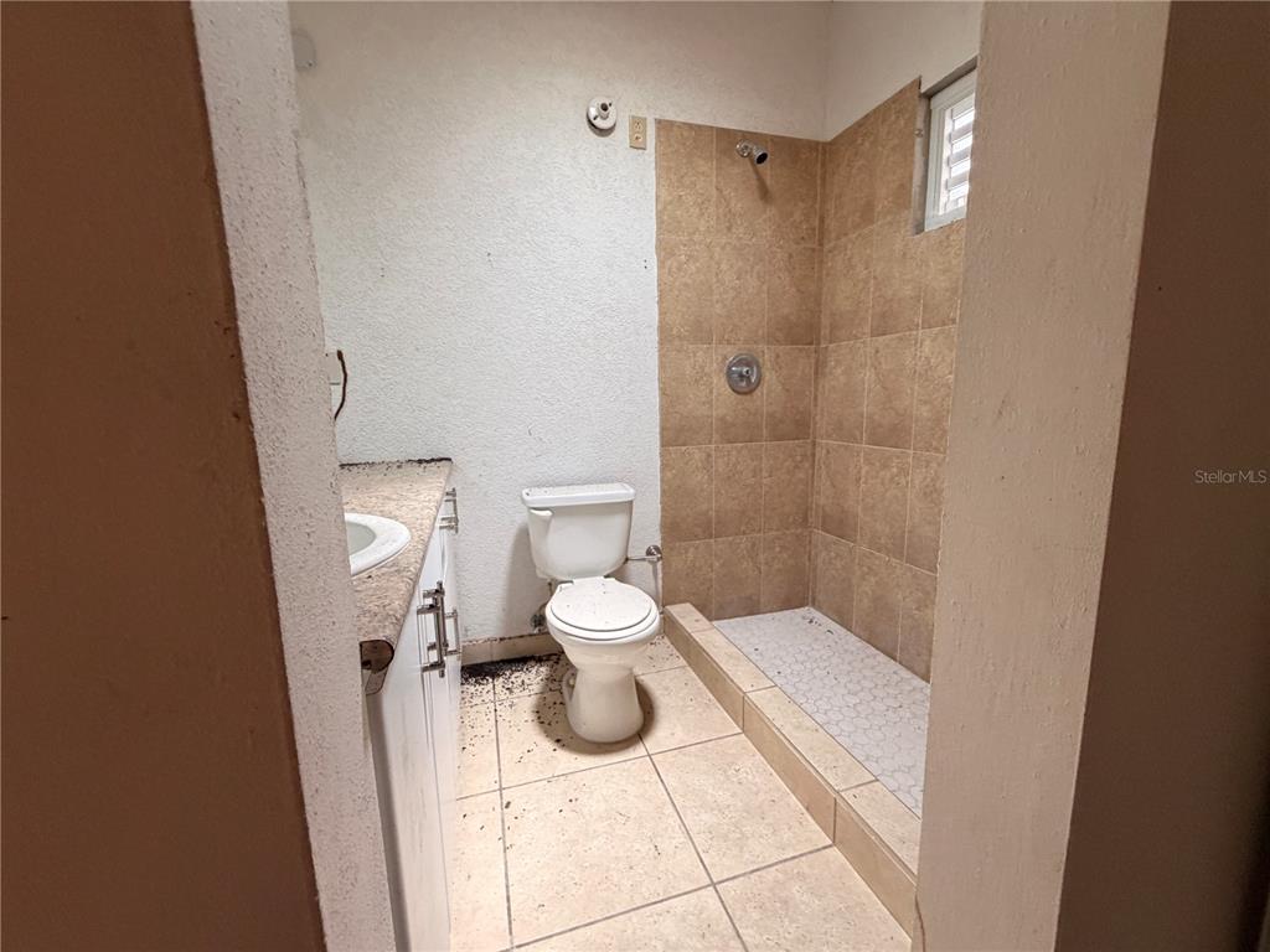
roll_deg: +2.0
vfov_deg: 85.7
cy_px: 476
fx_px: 514
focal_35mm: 14
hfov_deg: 102.1
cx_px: 635
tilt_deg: -8.2
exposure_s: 1/88
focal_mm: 2.22
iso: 320
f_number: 2.2
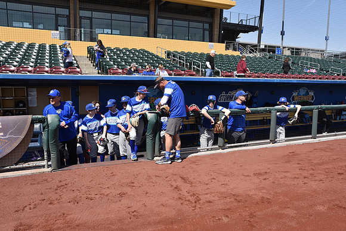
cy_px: 116
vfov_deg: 45.0
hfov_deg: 63.6
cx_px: 173
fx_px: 279
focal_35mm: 29
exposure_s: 1/320
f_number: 9
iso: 200
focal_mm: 29
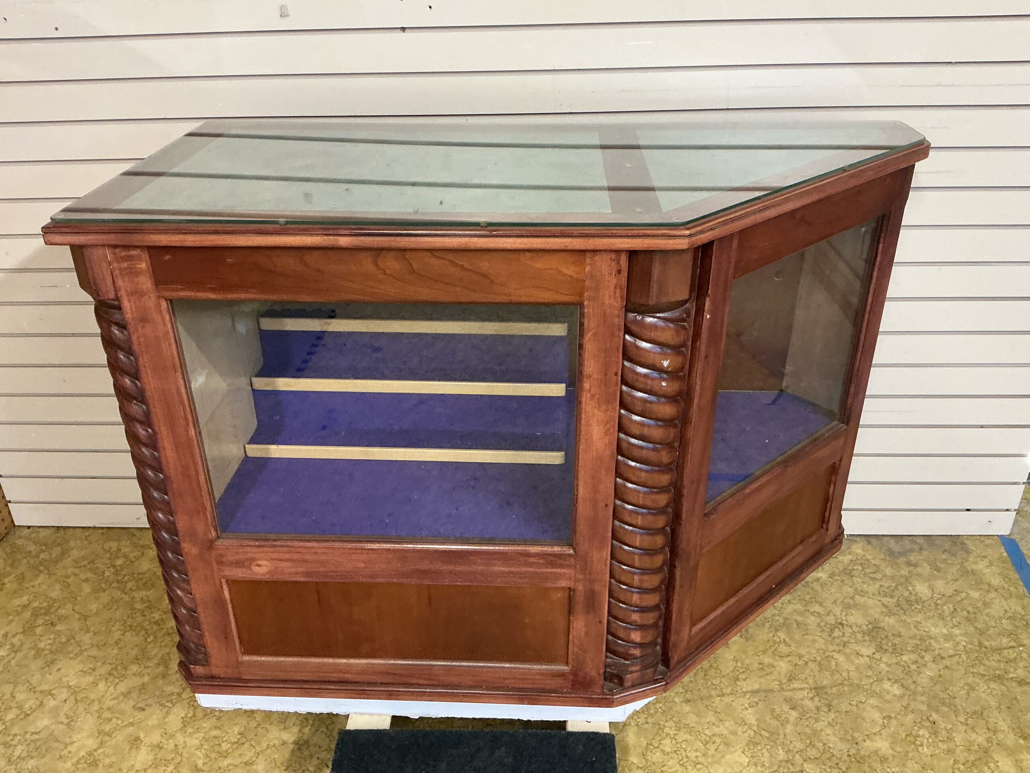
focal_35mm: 29
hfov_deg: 61.7
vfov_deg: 48.2
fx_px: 863
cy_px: 386
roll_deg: +2.2
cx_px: 515
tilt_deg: -30.0
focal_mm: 3
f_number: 1.8
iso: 200
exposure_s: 1/60
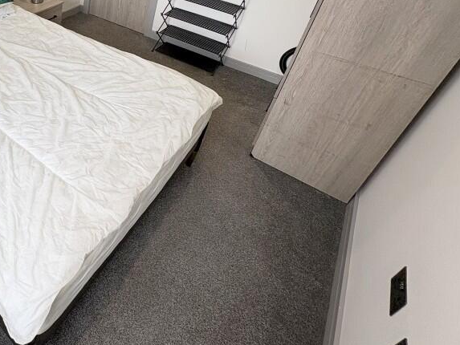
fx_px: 332
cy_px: 59
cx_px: 52
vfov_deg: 50.8
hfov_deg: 59.8
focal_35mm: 25
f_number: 2.2
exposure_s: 1/99
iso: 50
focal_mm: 2.22
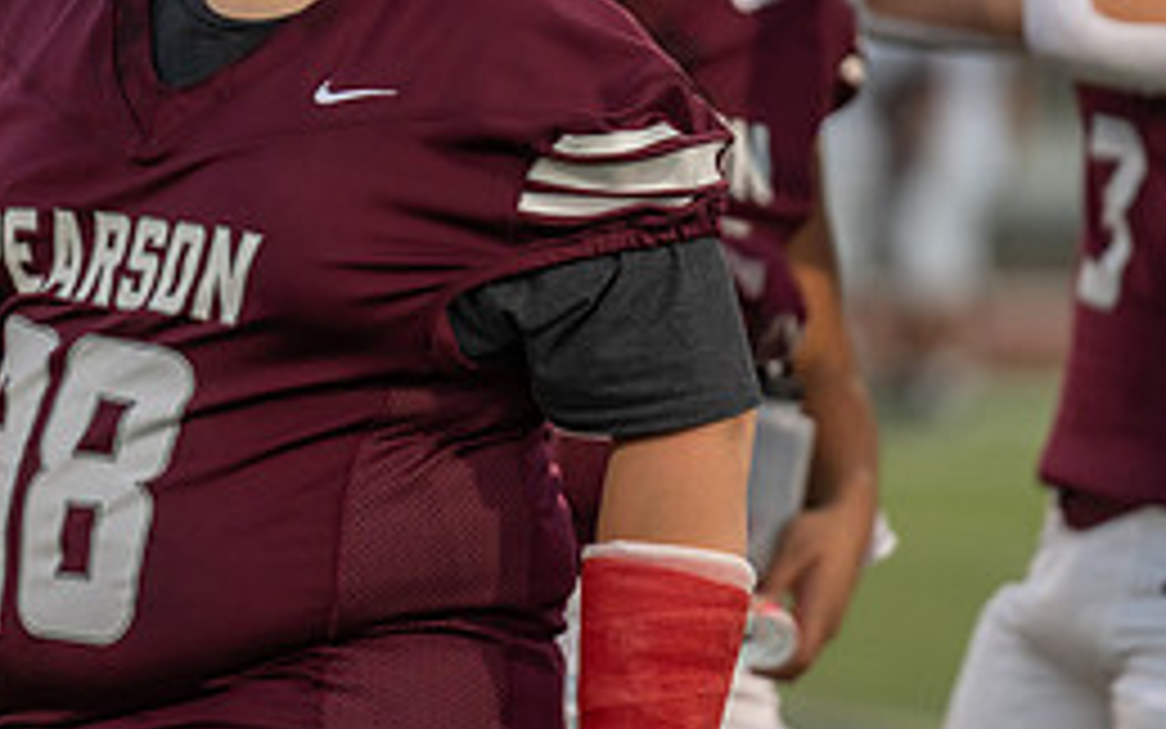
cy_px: 214
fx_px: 14494
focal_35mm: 456
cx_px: 275
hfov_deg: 4.6
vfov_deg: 2.9
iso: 800
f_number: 2.8
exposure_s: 1/640
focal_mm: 200
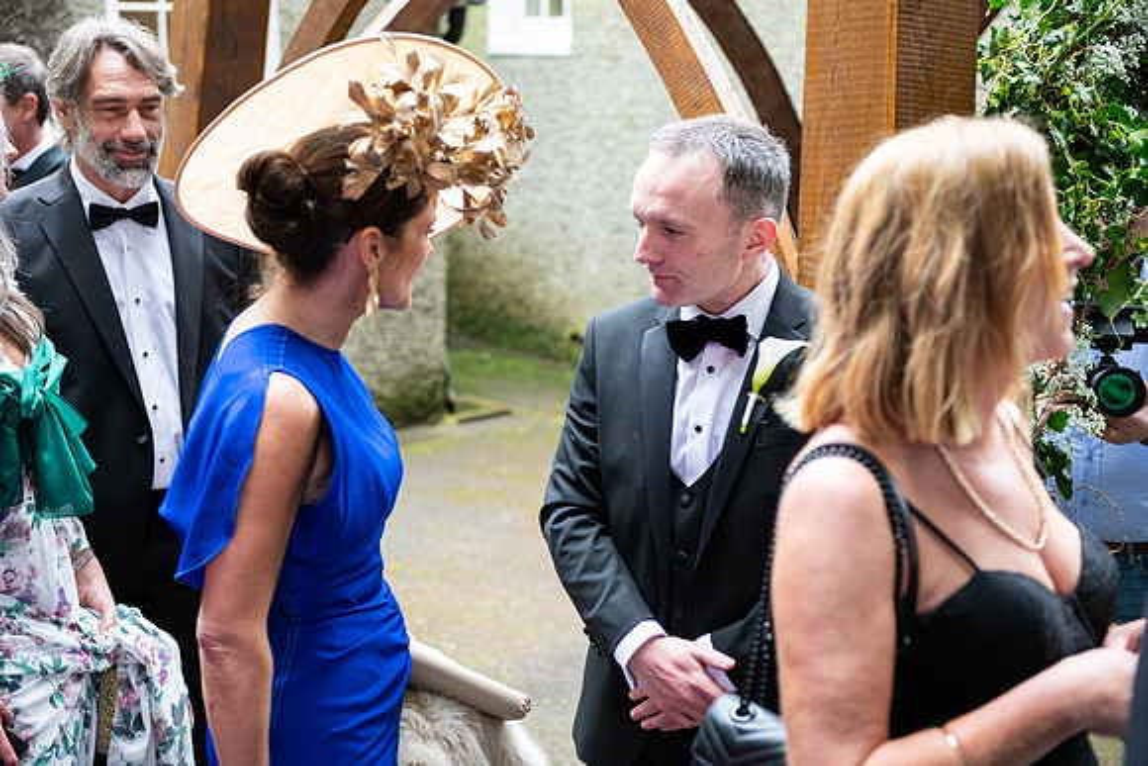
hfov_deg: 34.5
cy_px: 383
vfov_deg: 23.4
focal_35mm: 58
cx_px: 574
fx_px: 1850
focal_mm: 58
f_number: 3.5
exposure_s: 1/160
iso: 400
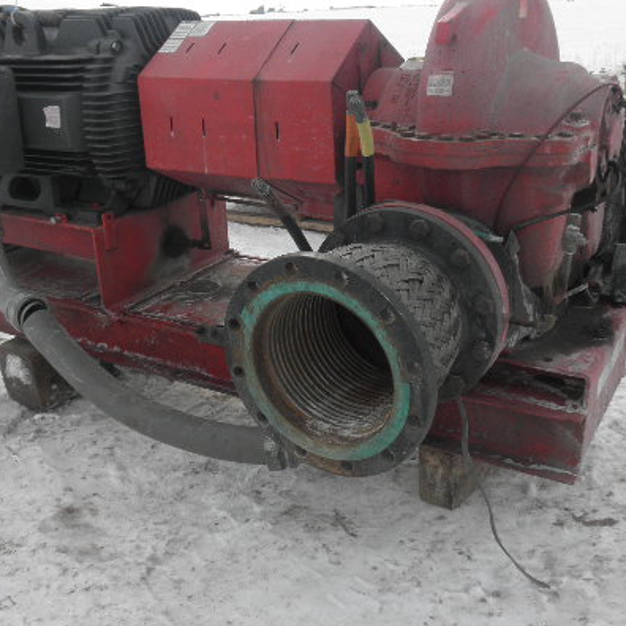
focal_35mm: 40
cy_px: 289
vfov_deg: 41.8
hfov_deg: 41.8
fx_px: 818
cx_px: 283
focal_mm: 5
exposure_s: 1/125
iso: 64
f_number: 8.5
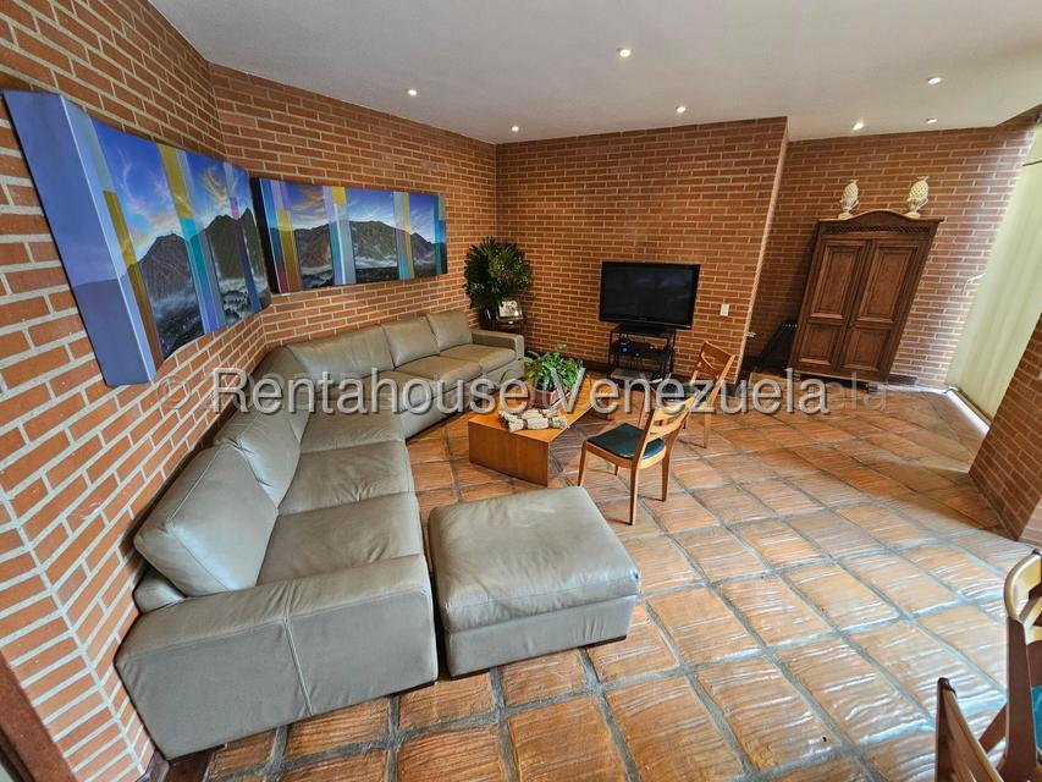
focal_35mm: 13
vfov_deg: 89.9
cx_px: 521
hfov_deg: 106.2
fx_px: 391
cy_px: 391
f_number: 2.2
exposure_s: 1/60
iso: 400
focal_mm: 2.2
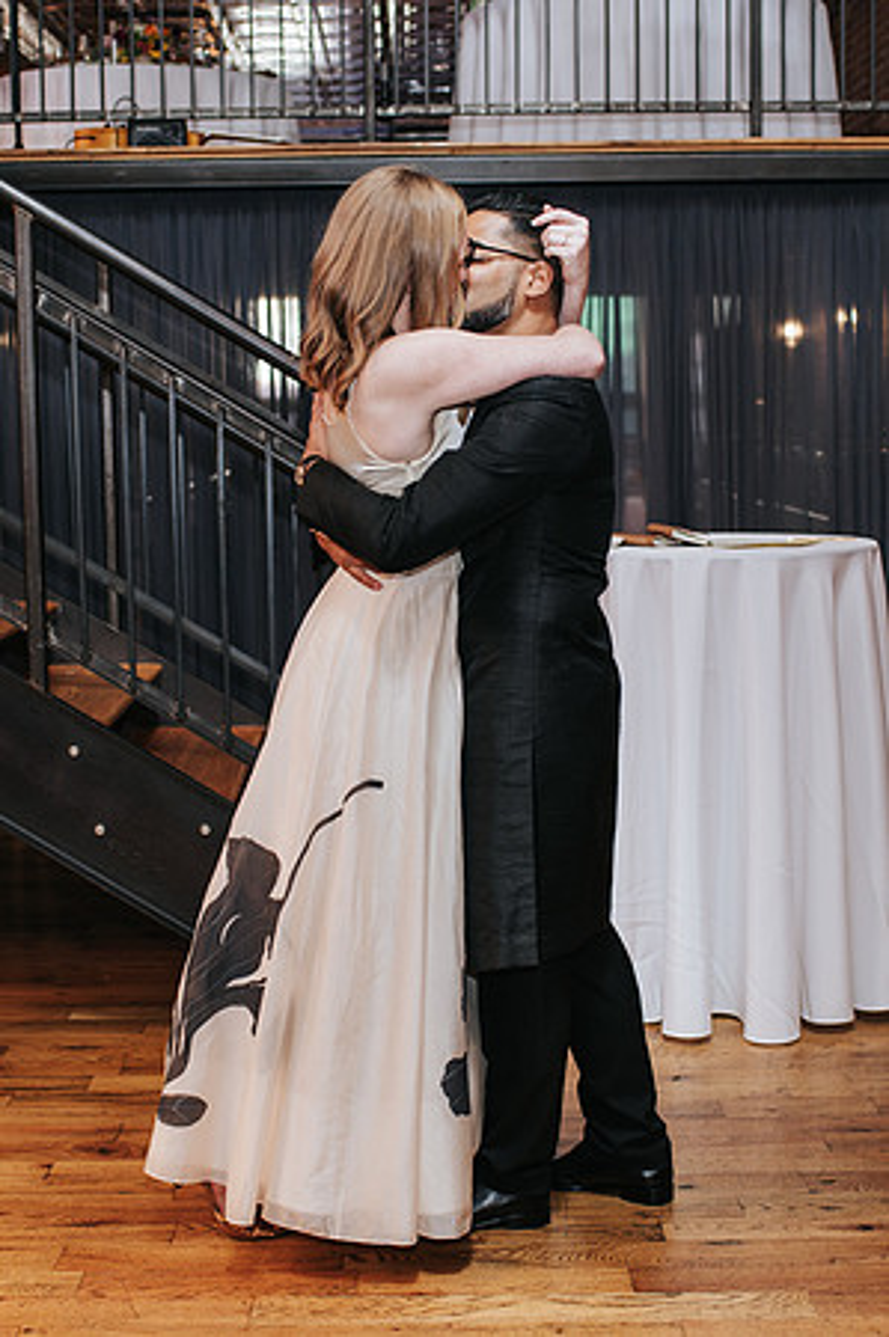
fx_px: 2078
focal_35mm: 56
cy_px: 674
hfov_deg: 24.1
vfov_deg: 35.7
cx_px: 403
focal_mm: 35
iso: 800
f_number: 3.2
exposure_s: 1/200
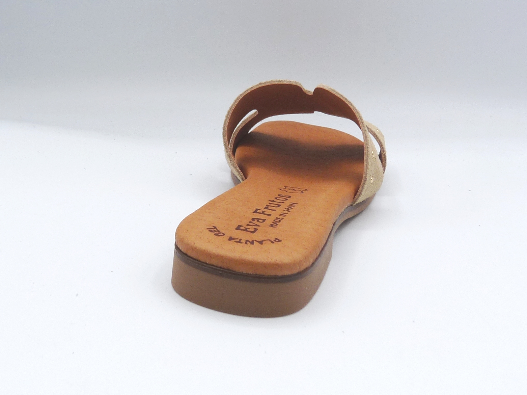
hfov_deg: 38.2
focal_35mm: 50
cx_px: 264
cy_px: 198
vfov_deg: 29.1
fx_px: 761
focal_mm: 4.9
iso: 100
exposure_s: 1/200
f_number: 5
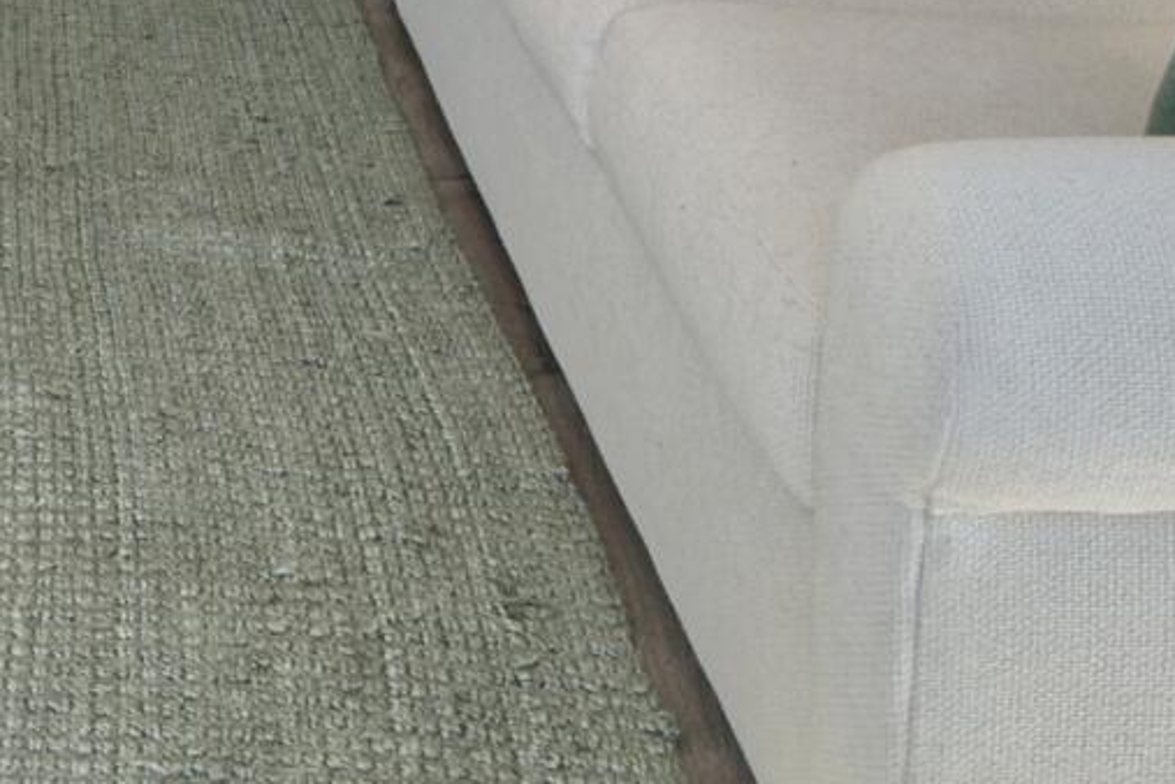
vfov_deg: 16.6
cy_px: -550
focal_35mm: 71
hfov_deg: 25.3
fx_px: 2317
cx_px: -273
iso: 500
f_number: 8
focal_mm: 12
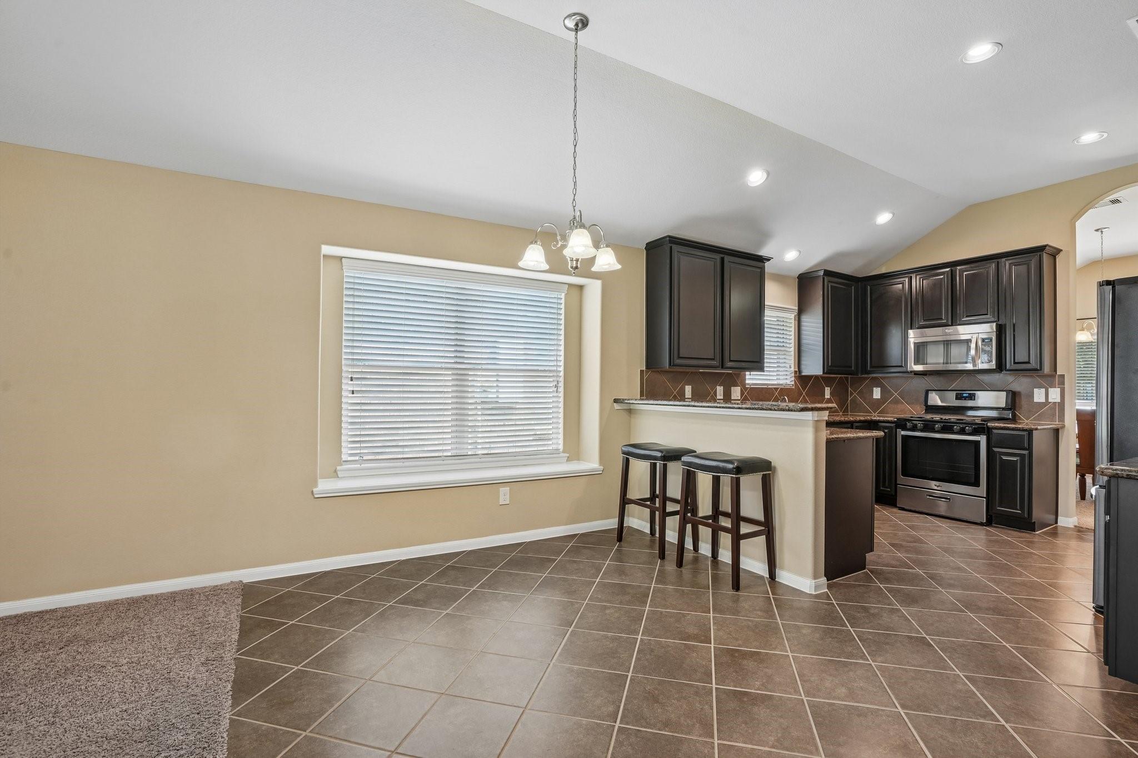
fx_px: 506
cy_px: 379
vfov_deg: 73.7
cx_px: 569
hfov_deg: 96.7
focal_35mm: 16
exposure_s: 1/15
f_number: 8
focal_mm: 16
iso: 400
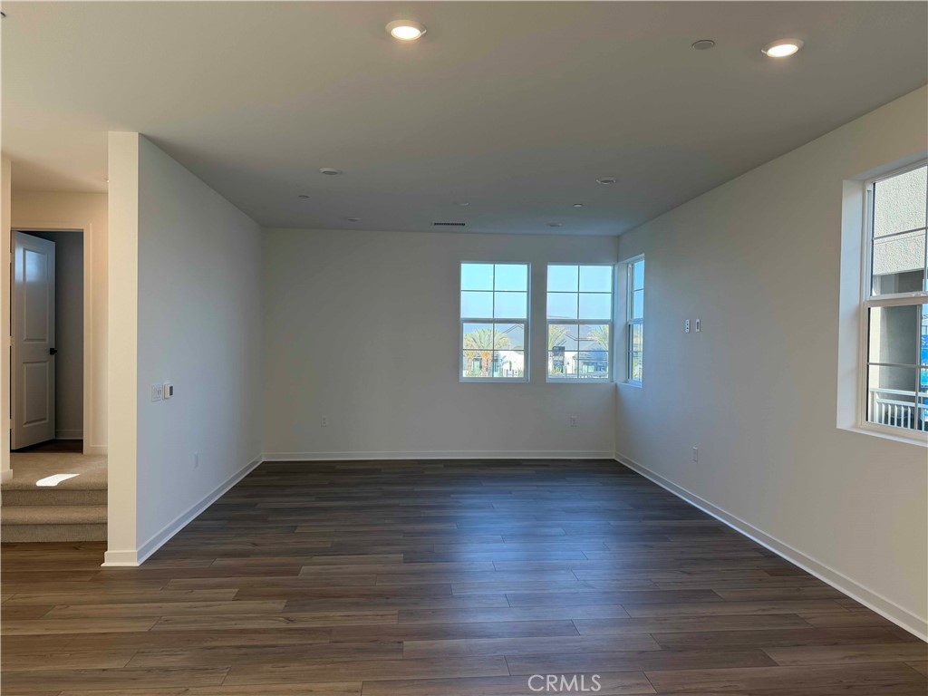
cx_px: 464
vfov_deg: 56.8
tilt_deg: -1.4
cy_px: 348
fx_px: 643
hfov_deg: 71.6
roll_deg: +0.4
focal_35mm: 24
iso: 80
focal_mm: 6.76
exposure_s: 1/172
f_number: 1.78
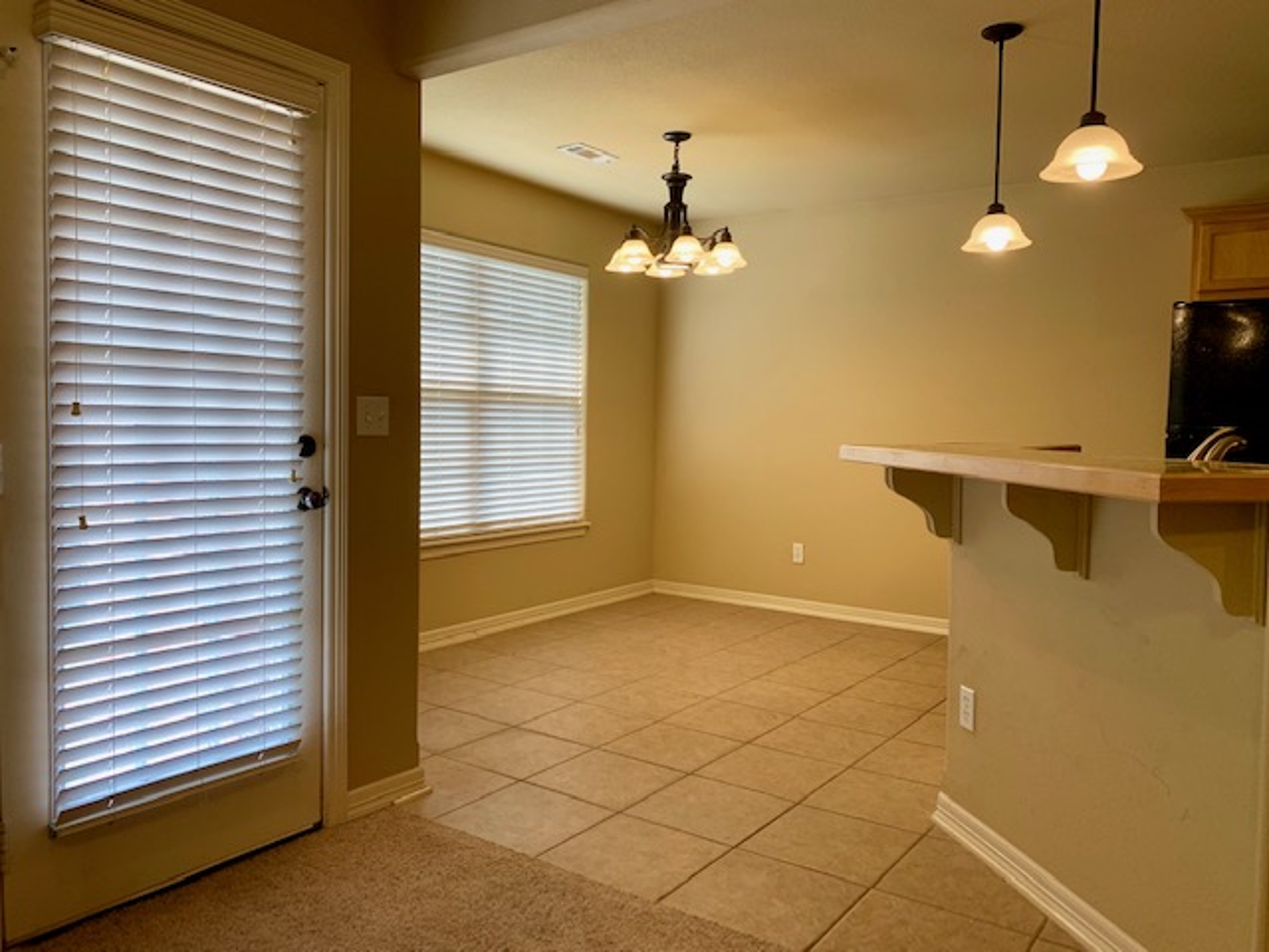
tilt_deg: -2.3
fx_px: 953
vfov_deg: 53.1
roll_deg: -2.1
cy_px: 476
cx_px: 634
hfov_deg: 67.3
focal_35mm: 26
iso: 80
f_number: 1.8
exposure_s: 1/120
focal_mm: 4.25
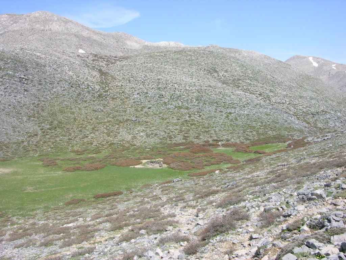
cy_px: 130
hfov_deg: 52.6
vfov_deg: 40.7
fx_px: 350
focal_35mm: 35
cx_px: 173
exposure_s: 1/187
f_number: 5.6
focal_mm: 8.9
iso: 50
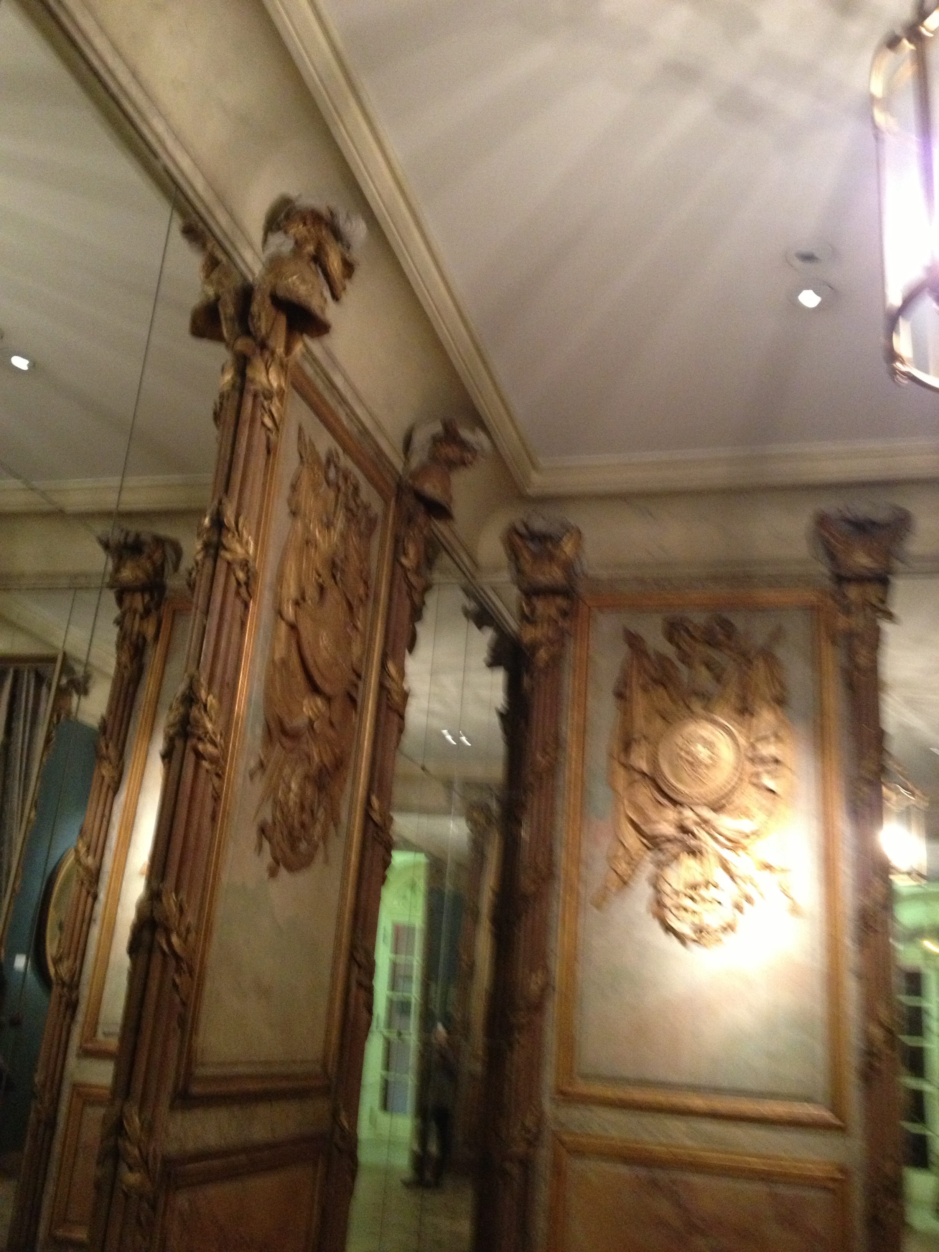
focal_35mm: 35
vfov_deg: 52.6
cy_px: 626
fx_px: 1266
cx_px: 470
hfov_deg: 40.7
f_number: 2.4
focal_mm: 4.28
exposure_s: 1/20
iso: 400
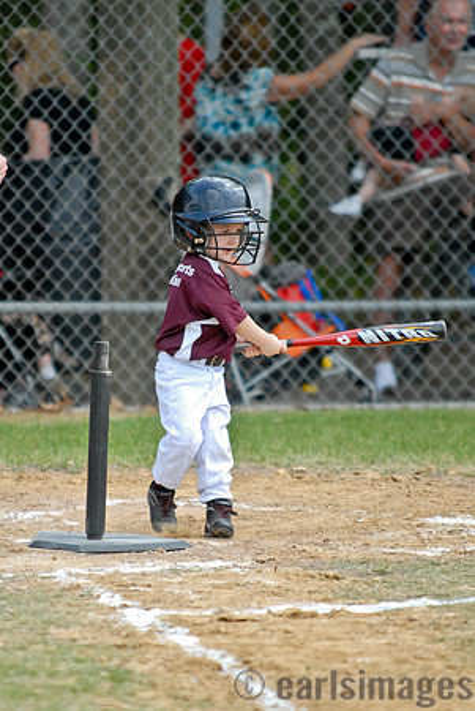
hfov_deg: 4.6
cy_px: 356
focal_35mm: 300
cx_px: 238
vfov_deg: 6.9
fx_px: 5923
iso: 800
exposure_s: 1/5000
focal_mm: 200
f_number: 2.8
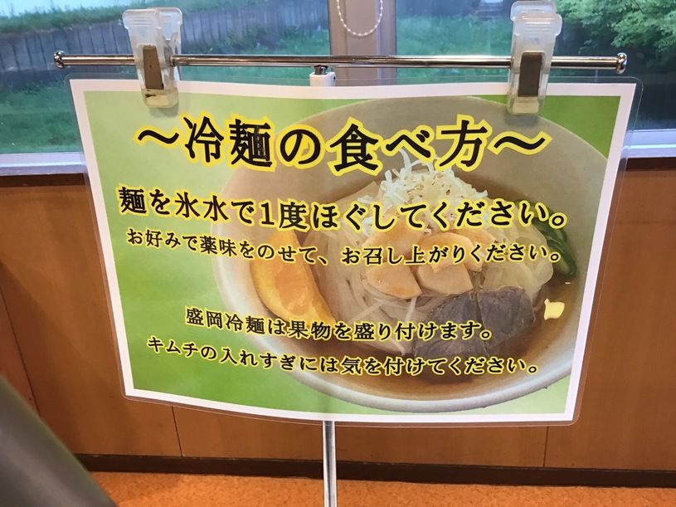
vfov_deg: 45.4
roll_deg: +3.2
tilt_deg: -24.9
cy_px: 254
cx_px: 338
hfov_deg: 58.4
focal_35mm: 31
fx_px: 605
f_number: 2.4
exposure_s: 1/33
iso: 100
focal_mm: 3.3
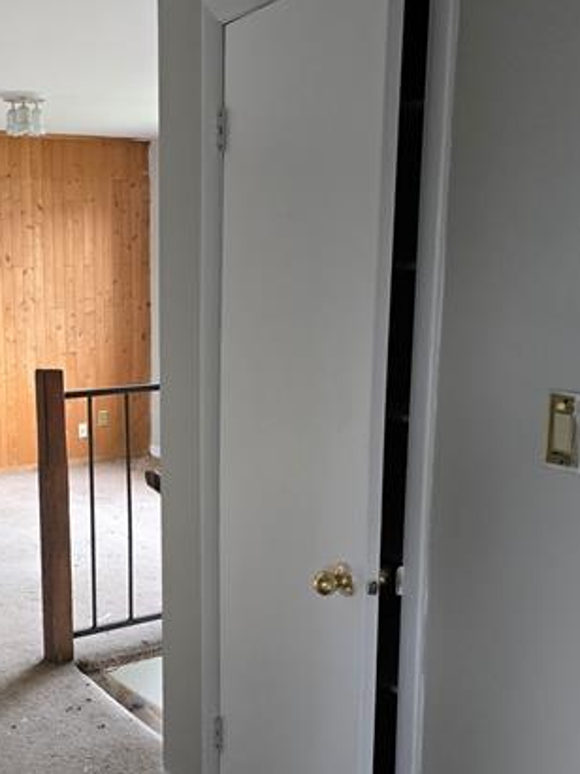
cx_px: 140
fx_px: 961
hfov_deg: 32.9
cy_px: 448
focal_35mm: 43
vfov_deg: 43.7
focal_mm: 6.3
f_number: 1.7
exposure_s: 1/120
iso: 640
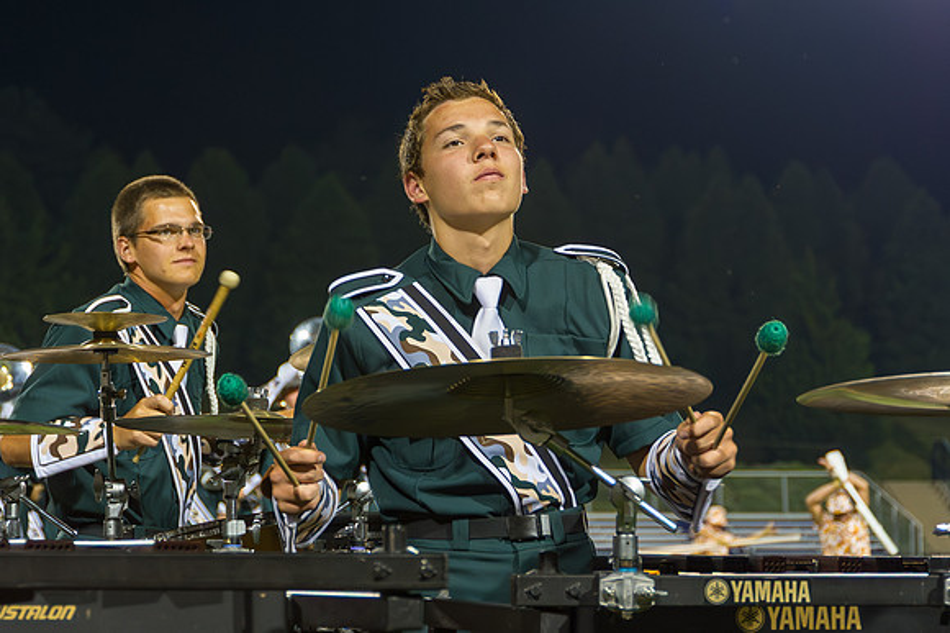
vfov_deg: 12.3
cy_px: 232
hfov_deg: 18.4
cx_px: 497
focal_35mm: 111
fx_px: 2925
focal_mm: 82
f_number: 5.3
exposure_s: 1/160
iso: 3200
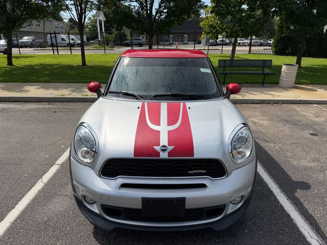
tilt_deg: -19.1
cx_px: 164
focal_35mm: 24
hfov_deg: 71.6
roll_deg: +0.1
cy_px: 122
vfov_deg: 56.8
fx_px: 227
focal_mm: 6.76
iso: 125
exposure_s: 1/9091
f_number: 1.78
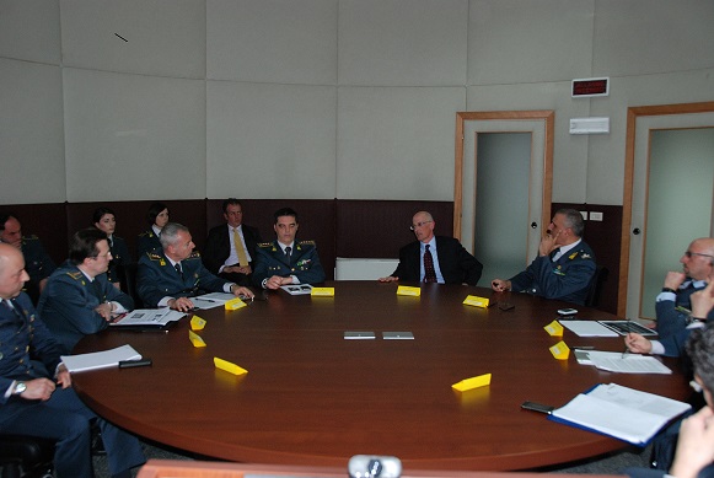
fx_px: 596
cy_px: 239
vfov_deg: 43.7
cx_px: 357
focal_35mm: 30
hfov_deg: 61.9
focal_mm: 20
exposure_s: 1/60
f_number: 4.5
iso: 640
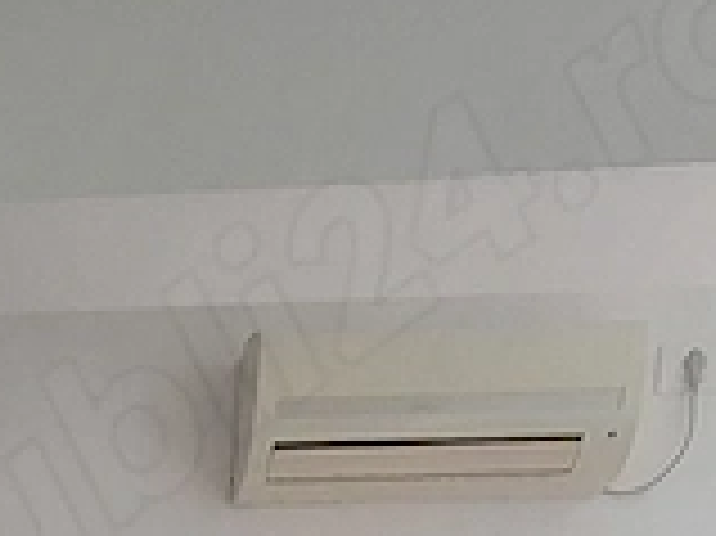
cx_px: -230
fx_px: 1695
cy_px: 1549
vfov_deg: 11.6
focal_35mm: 82
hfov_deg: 21.4
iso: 40
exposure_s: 1/50
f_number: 2.2
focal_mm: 1.74
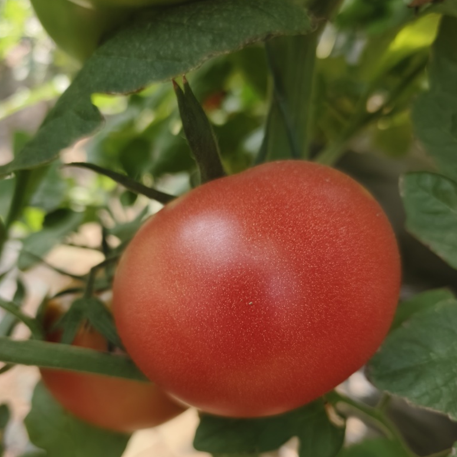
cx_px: 228
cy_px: 287
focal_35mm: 28
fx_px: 418
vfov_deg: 56.6
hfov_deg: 57.3
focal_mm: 5.5
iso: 72
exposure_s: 1/114
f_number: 1.75
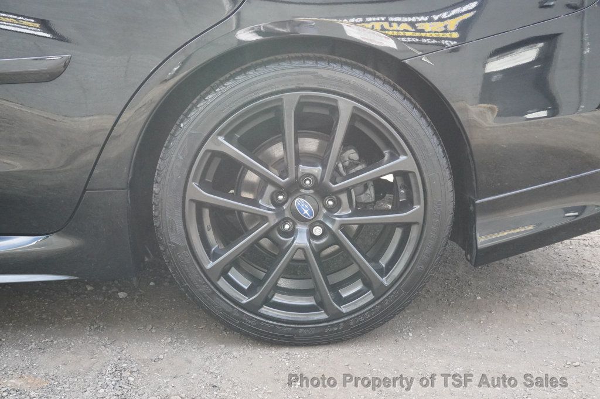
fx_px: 624
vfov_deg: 35.4
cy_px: 200
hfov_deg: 51.3
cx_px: 300
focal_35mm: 38
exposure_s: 1/250
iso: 4000
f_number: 9
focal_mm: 25
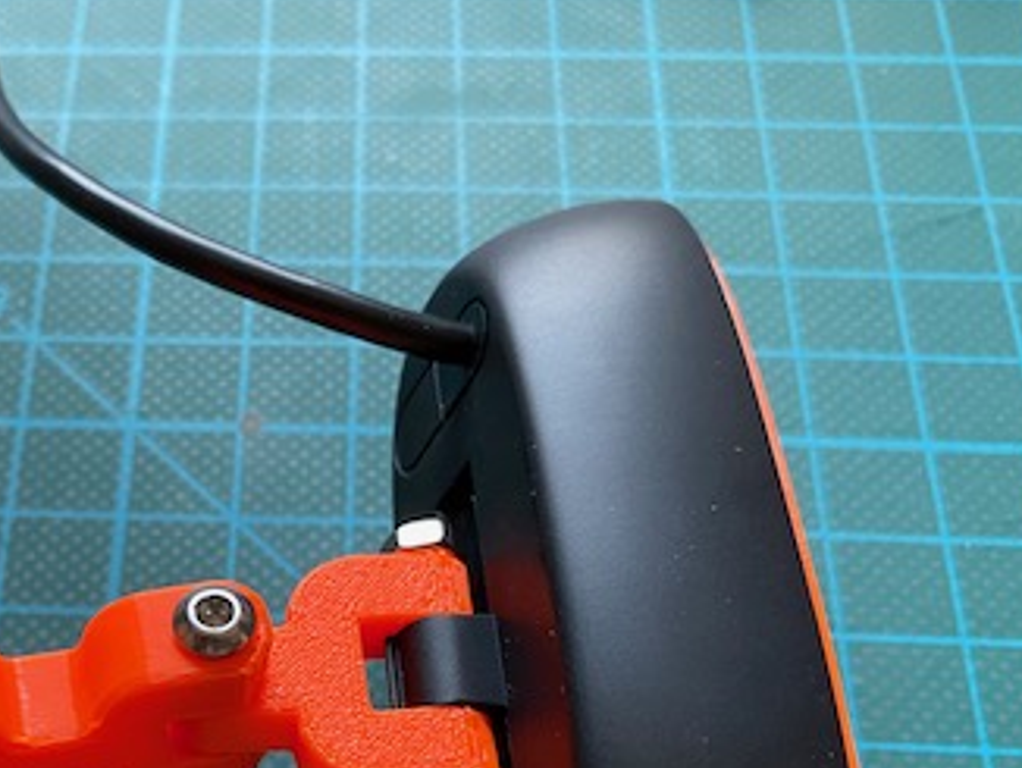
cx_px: 160
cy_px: 737
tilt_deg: -61.8
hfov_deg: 35.8
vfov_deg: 27.2
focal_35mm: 51
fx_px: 1507
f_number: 1.8
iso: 200
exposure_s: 1/60
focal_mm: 4.25
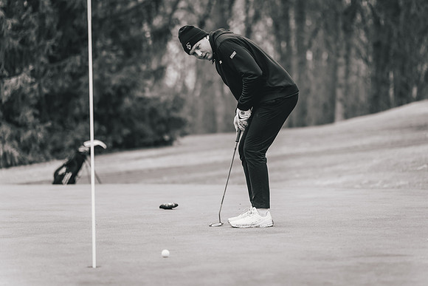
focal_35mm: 169
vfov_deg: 8.1
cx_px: 238
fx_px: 2013
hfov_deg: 12.1
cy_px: 130
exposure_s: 1/3200
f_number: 2.8
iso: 640
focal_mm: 150
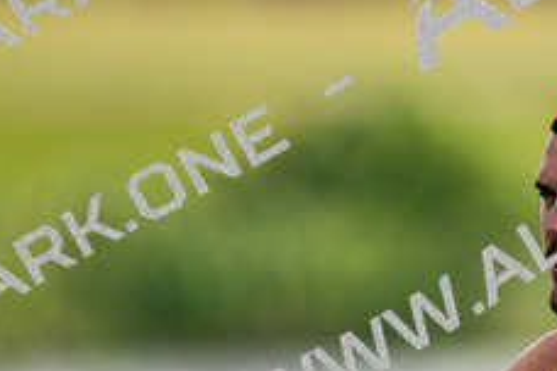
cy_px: 431
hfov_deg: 1.4
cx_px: 545
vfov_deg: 0.9
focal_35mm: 1526
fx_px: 23609
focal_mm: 600
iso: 450
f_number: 4
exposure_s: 1/2500
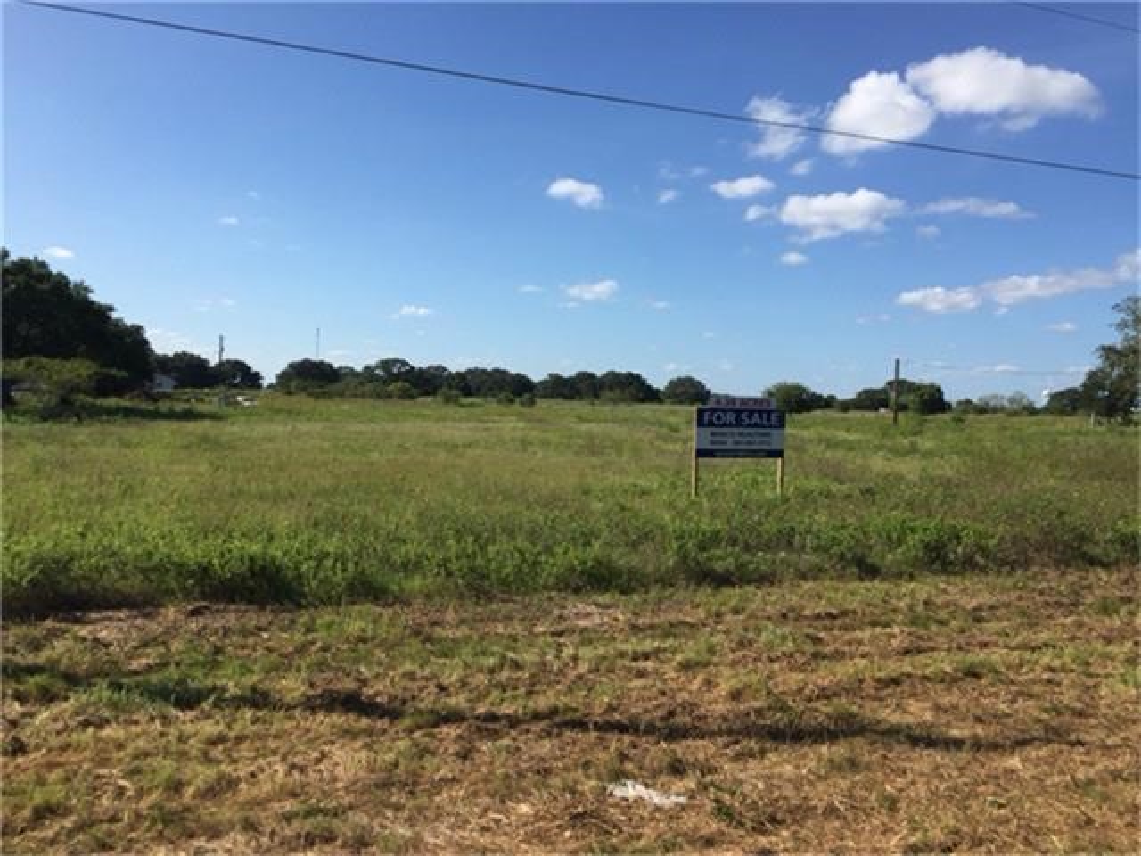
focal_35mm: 29
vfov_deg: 48.2
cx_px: 570
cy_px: 428
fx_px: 956
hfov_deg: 61.7
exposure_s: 1/2083
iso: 32
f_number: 2.2
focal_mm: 4.15
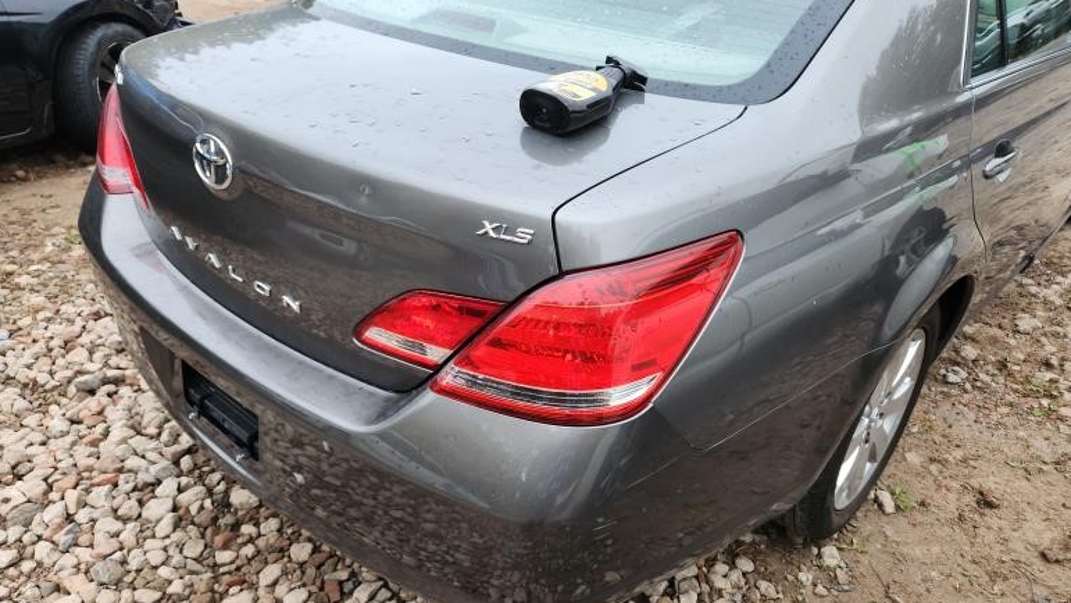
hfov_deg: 71.9
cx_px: 547
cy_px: 365
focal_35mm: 26
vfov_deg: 44.2
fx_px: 738
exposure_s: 1/180
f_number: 1.8
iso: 50
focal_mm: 5.4
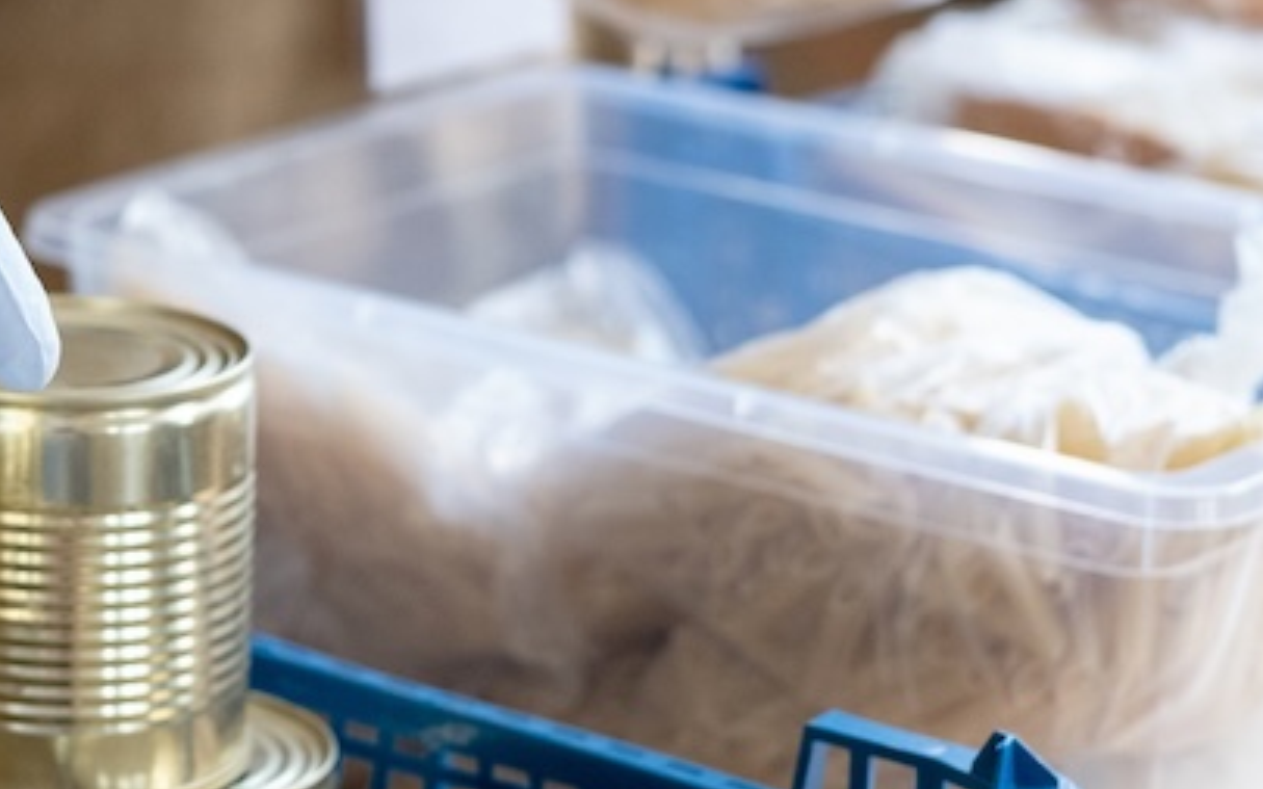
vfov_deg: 8.7
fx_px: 5197
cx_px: -81
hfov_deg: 13.6
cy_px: 190
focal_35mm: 151
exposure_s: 1/200
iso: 800
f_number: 4
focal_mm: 50
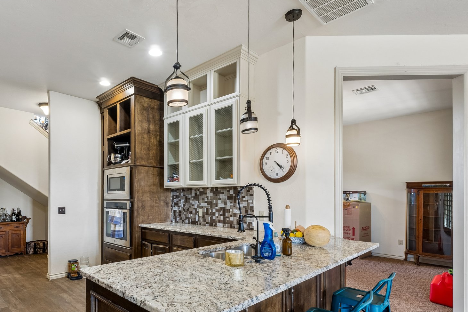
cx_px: 169
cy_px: 199
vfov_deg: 58.6
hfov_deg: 79.4
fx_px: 273
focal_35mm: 21
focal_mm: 10
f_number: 8
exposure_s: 1/13
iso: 200
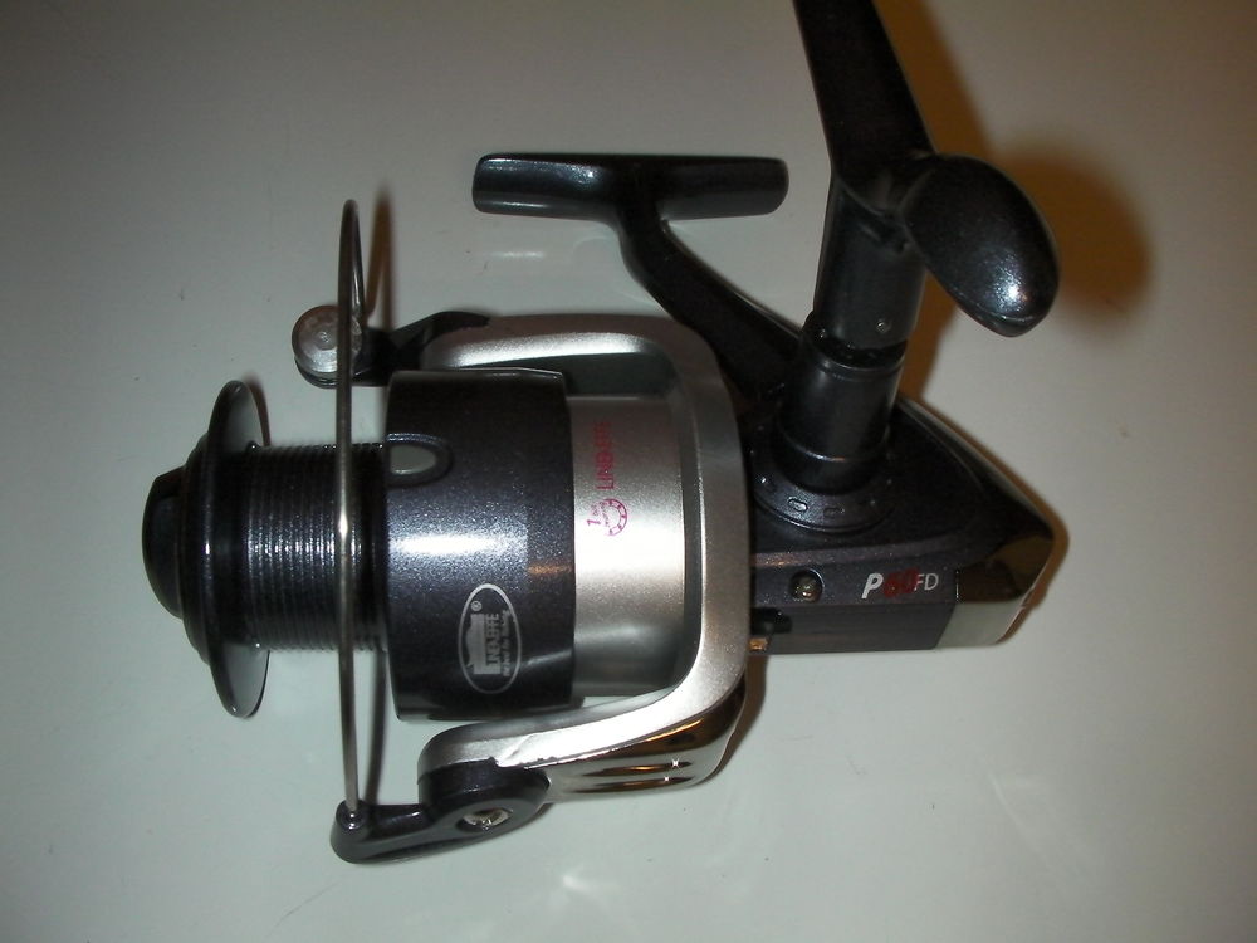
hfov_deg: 49.0
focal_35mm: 38
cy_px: 472
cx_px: 628
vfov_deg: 37.7
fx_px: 1380
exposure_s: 1/30
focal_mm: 6.3
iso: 200
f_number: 5.6
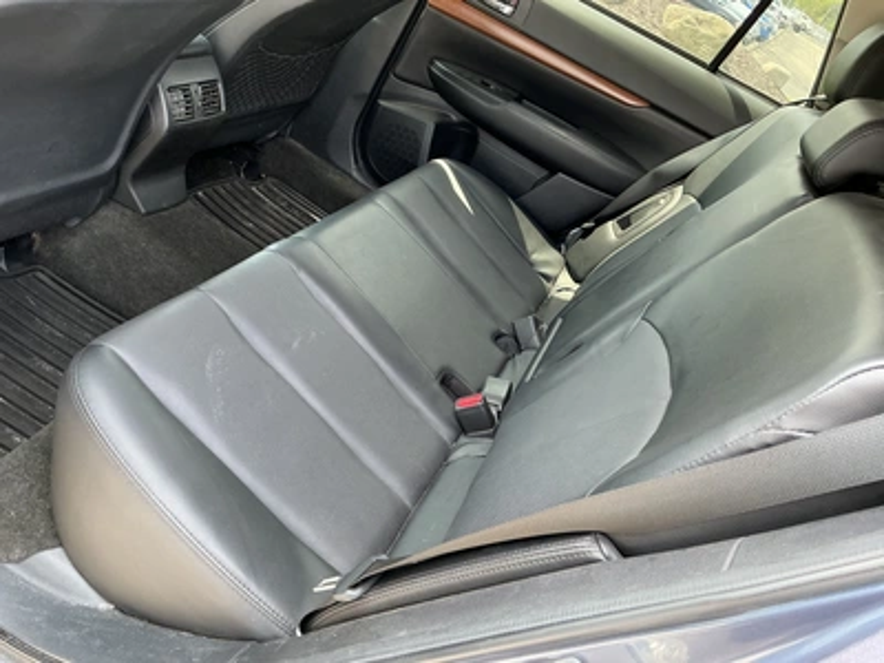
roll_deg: -30.2
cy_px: 332
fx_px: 715
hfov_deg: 63.4
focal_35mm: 28
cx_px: 442
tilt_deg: -29.2
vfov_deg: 49.7
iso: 64
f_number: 1.8
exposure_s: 1/114
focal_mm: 3
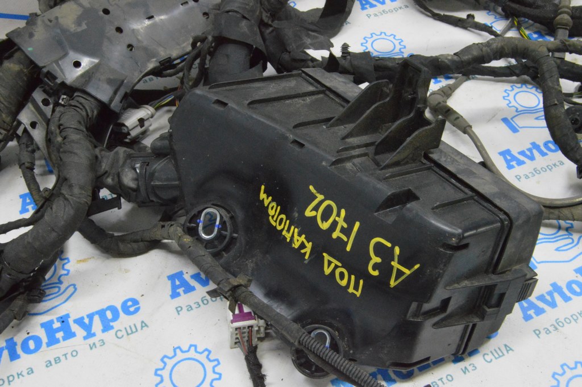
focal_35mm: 45
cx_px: 291
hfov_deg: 43.6
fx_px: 727
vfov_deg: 29.8
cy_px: 194
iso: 6400
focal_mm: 30
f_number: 20
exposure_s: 1/15
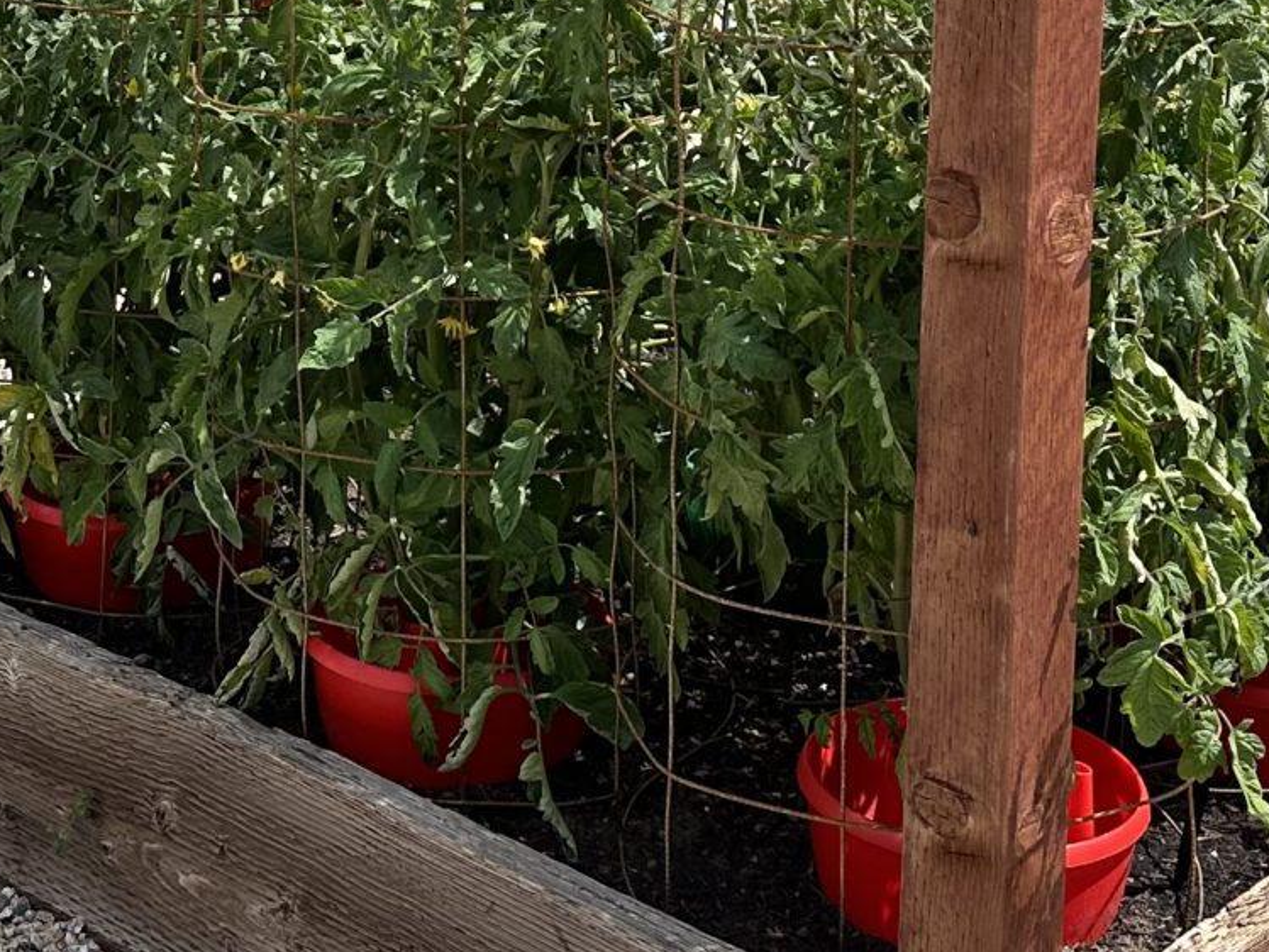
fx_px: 3007
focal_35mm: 82
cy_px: -213
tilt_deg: -7.9
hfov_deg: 23.8
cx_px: 515
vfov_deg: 17.1
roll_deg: -0.4
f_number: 1.78
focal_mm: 6.86
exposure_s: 1/2882
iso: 80
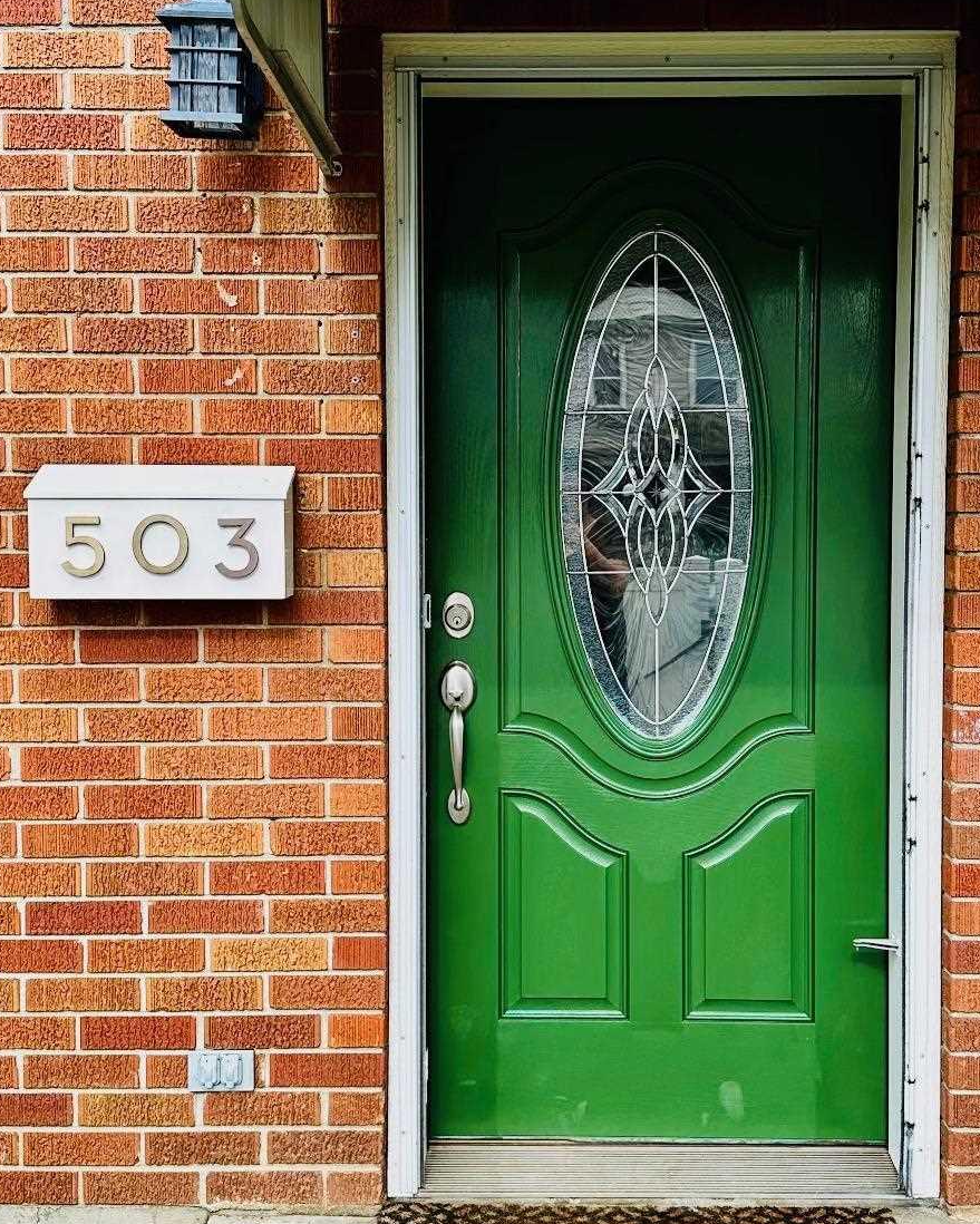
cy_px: 592
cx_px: 525
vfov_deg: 42.9
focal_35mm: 43
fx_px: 1558
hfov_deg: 34.9
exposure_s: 1/816
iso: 80
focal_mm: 6.86
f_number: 1.78
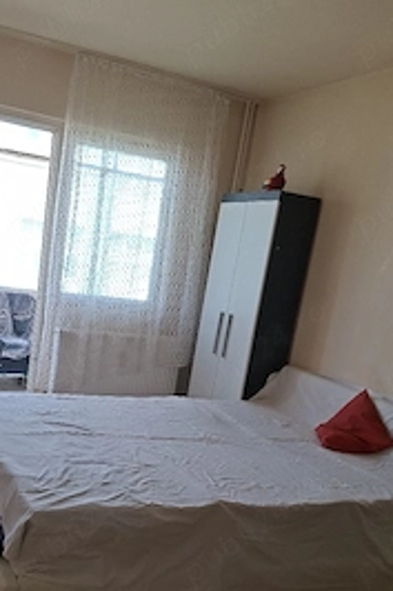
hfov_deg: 36.4
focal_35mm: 36
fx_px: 590
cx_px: 127
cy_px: 382
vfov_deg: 52.4
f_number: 1.8
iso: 50
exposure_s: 1/149
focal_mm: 5.54
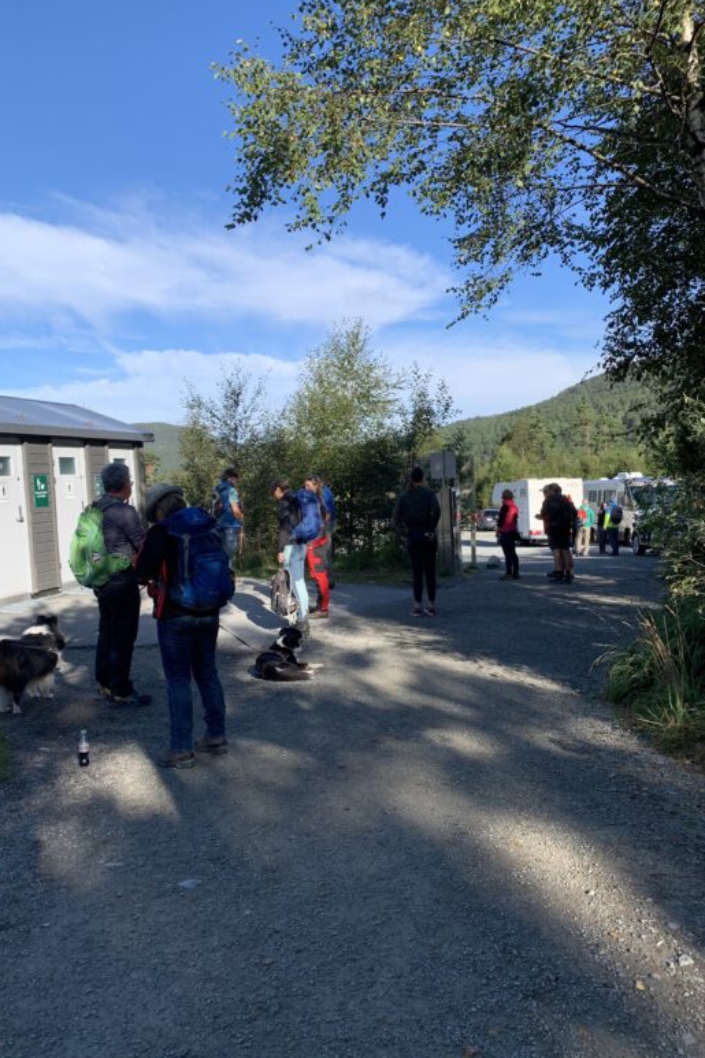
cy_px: 530
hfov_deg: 46.4
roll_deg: +1.5
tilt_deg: -4.4
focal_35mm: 28
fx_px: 823
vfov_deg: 65.5
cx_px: 348
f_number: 1.8
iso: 25
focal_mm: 4.25
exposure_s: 1/1513
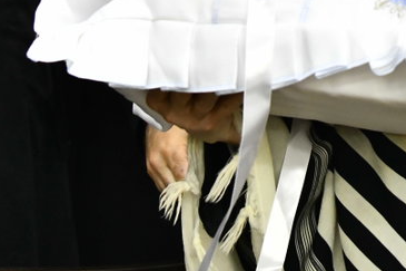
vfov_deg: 7.0
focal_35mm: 192
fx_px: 2164
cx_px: 465
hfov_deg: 10.6
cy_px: -189
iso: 2500
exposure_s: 1/320
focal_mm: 50
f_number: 5.6
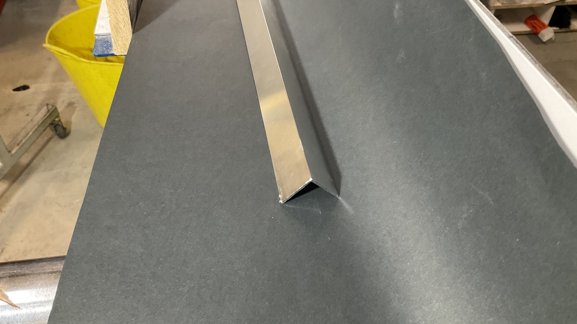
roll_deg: -0.7
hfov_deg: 61.0
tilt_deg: -44.2
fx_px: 490
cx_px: 288
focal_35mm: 32
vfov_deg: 36.6
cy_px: 138
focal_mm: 3
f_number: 1.8
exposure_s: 1/50
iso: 125
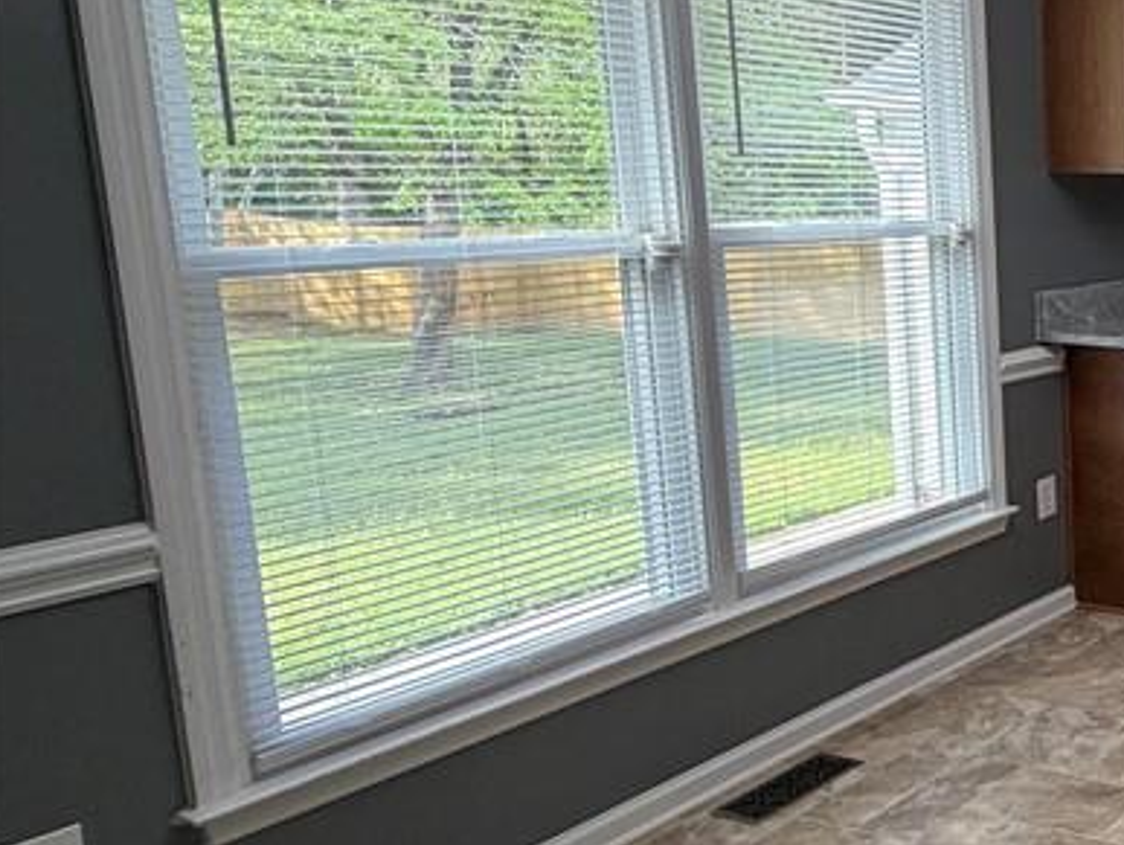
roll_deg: -0.6
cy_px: 340
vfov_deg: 38.6
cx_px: 1470
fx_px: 1203
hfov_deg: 34.7
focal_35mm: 37
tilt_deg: -8.1
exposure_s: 1/120
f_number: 2.2
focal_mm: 2.22
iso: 160
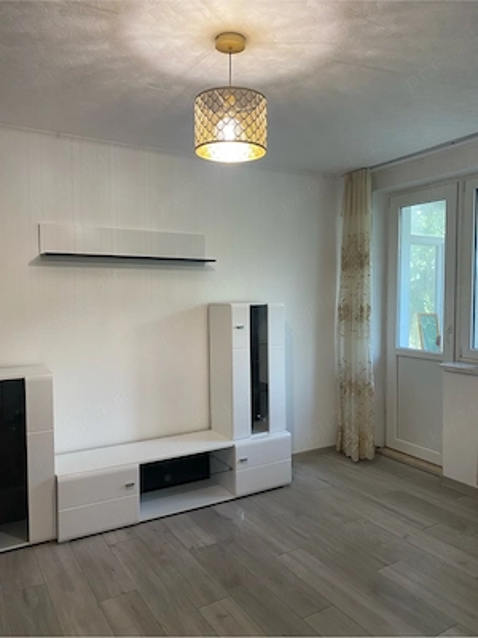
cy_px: 319
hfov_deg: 53.1
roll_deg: +0.2
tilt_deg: -3.2
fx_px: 479
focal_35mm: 26
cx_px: 239
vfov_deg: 67.3
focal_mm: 4.25
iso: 80
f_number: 1.8
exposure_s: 1/50
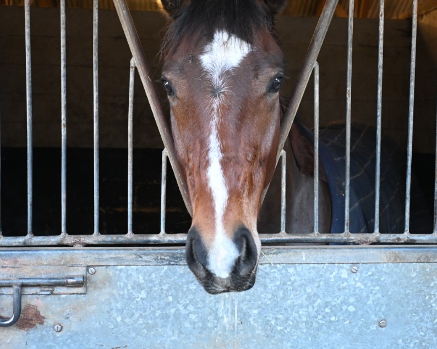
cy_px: 152
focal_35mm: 49
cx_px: 237
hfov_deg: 38.0
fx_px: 634
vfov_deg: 30.8
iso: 1250
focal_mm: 24
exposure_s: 1/125
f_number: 4.2
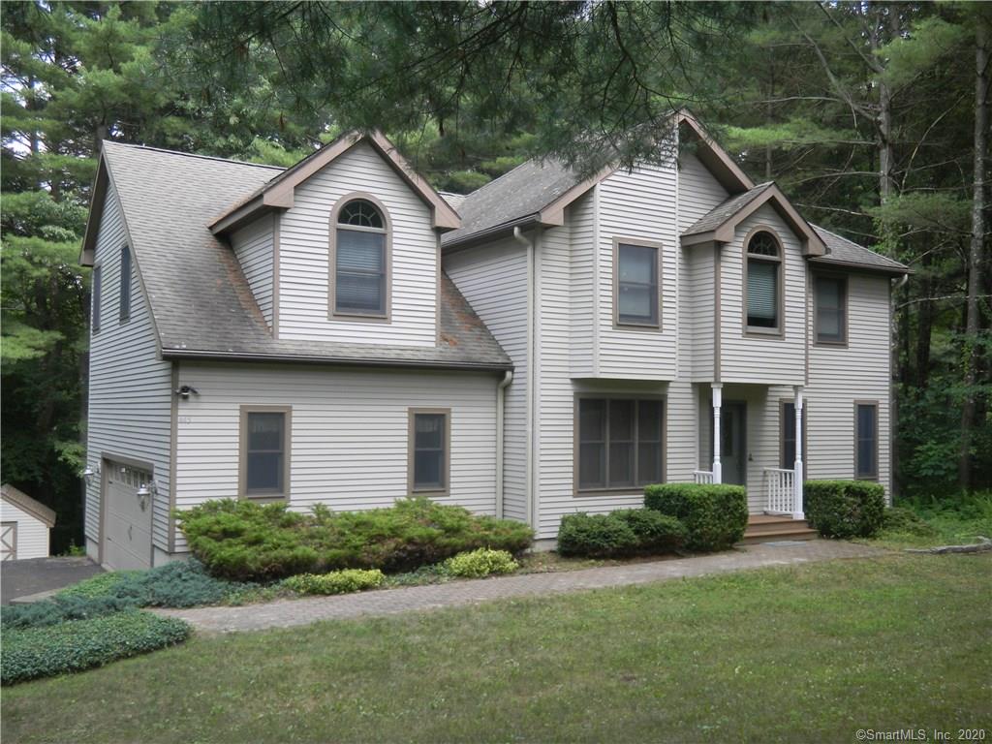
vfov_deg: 42.9
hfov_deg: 55.4
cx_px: 496
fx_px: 946
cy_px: 372
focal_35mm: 33
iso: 80
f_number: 3.9
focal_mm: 6
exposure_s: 1/59
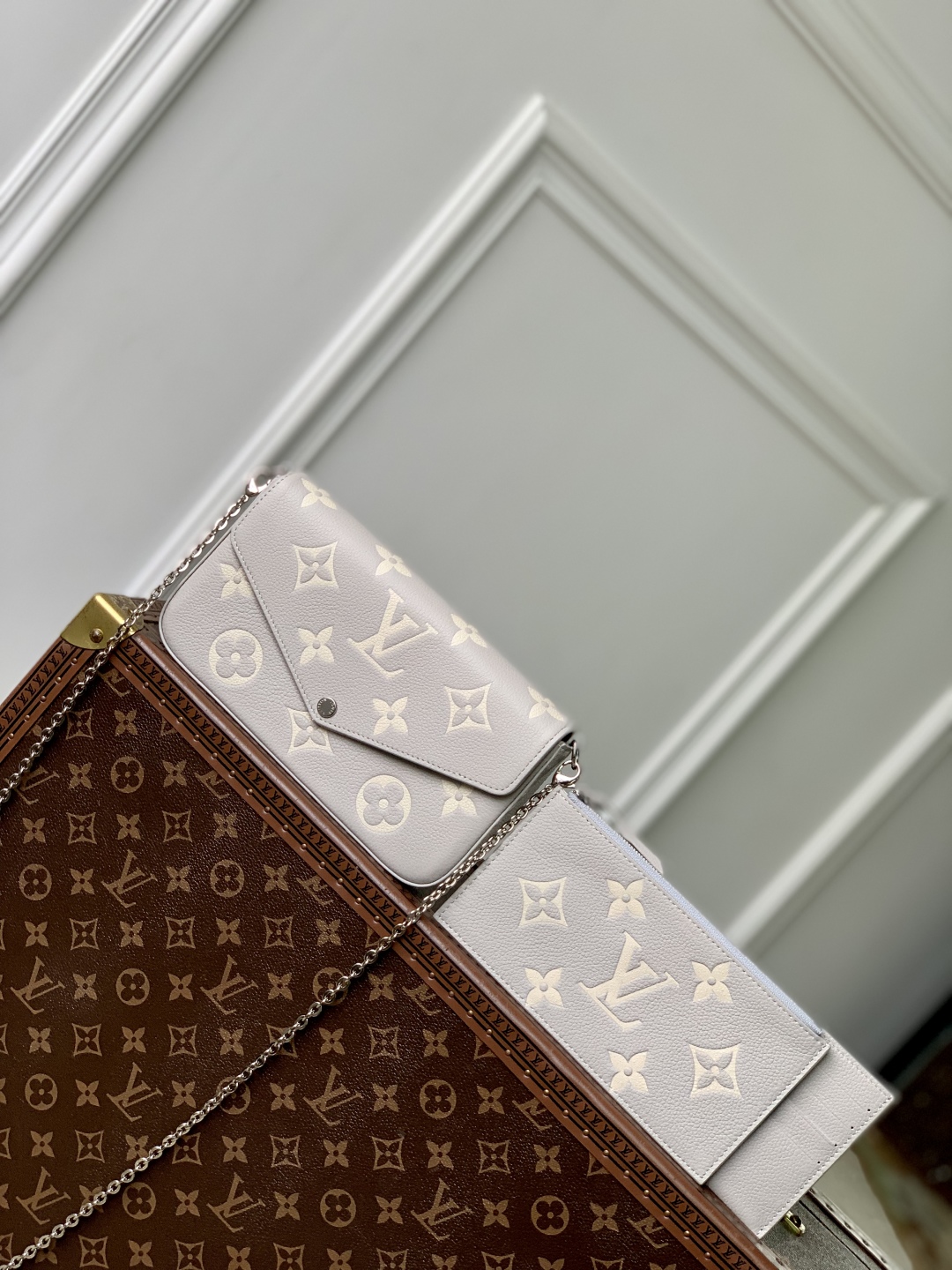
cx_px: 476
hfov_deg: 28.0
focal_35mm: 52
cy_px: 635
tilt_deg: -8.6
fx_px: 1907
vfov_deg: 36.8
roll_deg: -40.9
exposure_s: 1/122
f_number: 2.4
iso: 50
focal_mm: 6
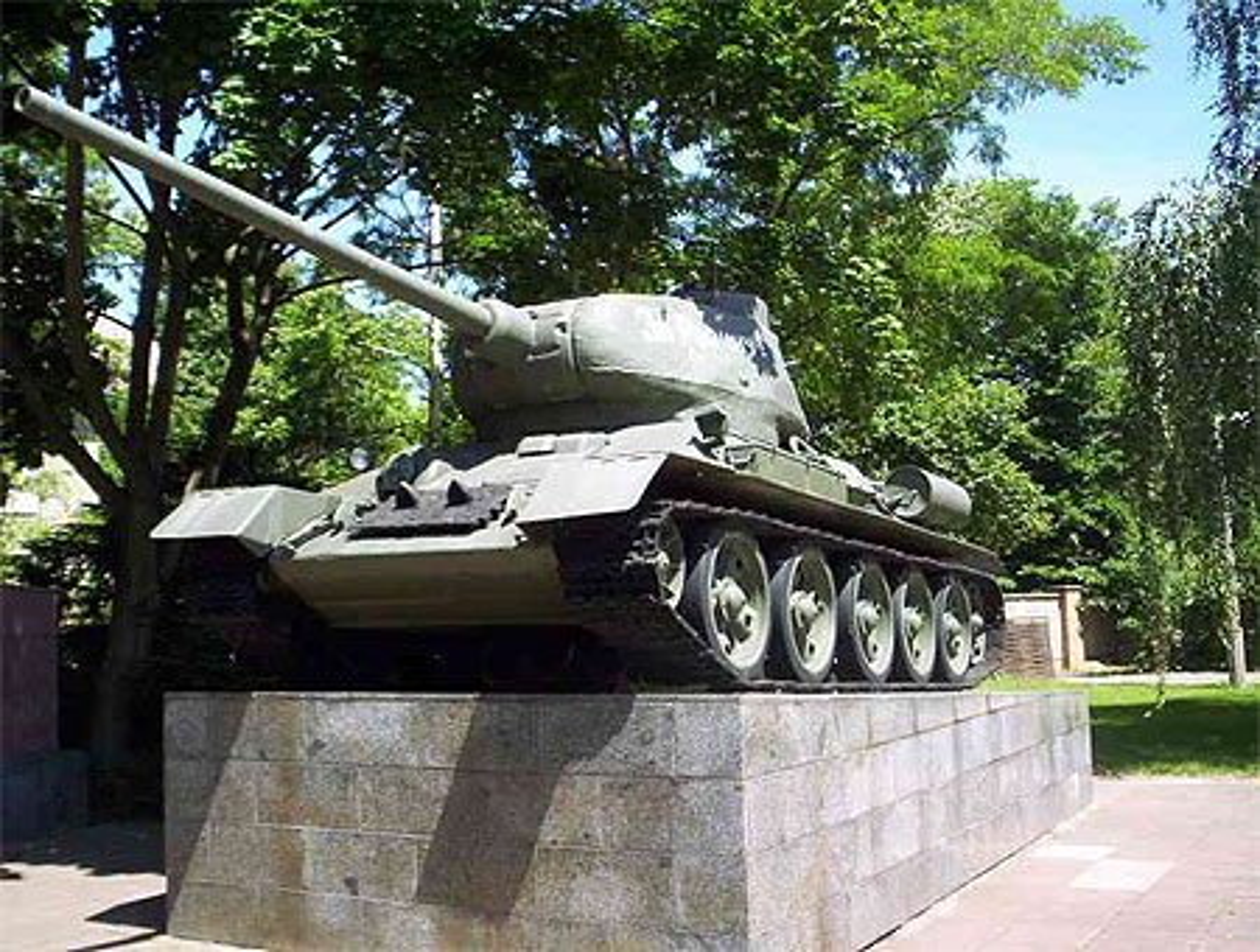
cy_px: 476
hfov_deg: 48.9
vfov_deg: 37.9
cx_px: 630
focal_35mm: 38
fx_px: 1387
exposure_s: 1/252
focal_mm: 4.99
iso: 100
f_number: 4.5
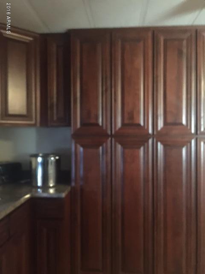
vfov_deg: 61.7
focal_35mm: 29
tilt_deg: +1.7
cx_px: 102
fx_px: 229
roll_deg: -2.5
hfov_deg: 48.2
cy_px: 137
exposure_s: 1/4
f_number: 2.2
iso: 200
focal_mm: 4.15
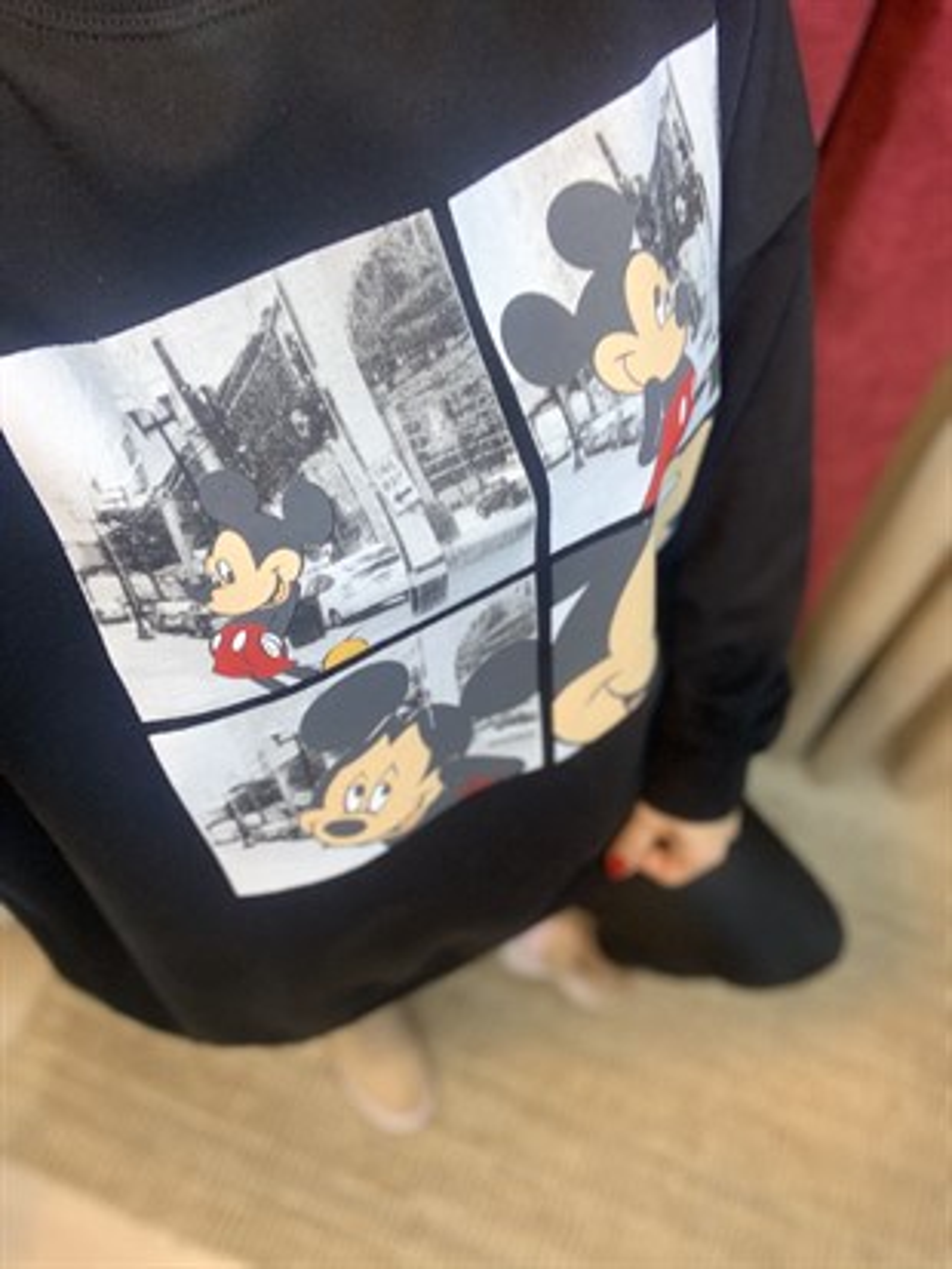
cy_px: 634
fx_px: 1173
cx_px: 476
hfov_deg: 44.2
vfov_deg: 56.8
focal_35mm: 32
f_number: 2.2
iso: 250
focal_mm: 2.87
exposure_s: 1/50
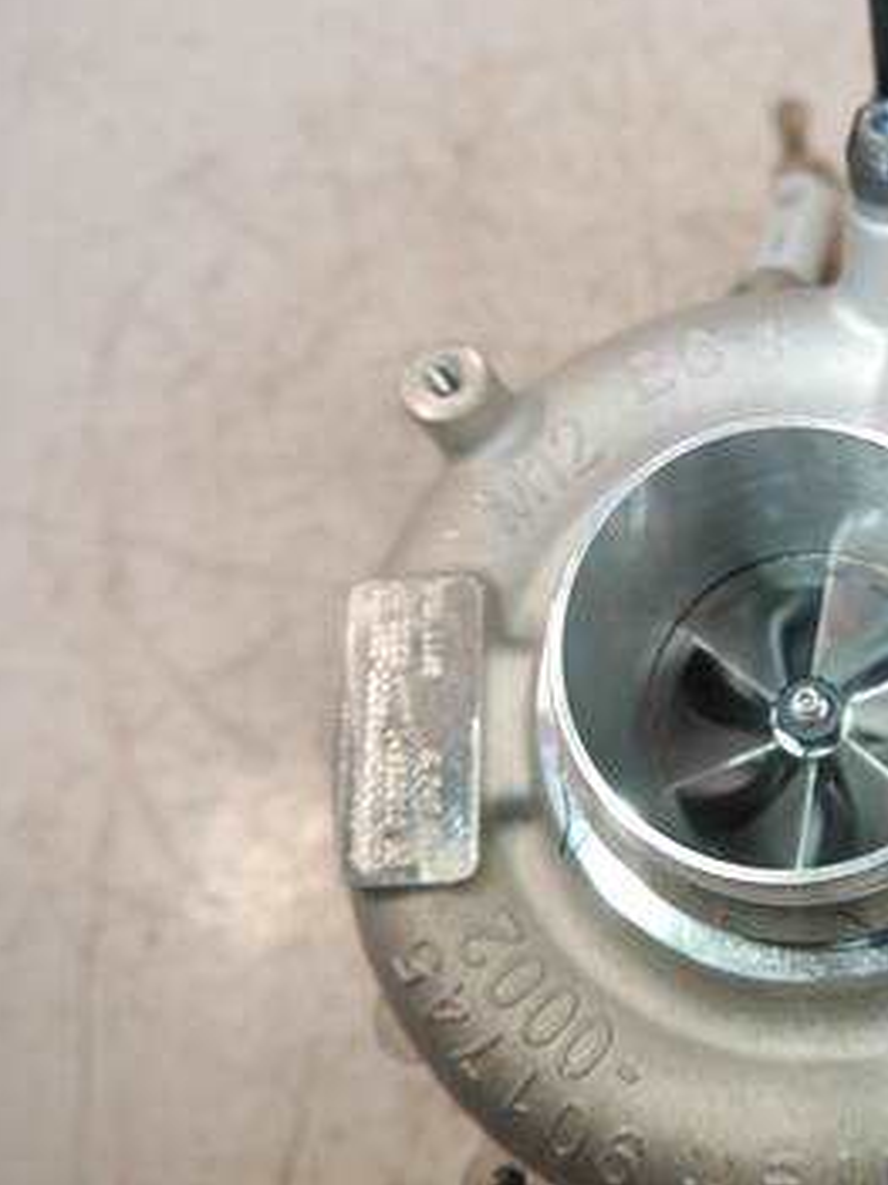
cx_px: 783
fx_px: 1403
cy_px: 581
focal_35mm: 41
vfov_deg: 45.8
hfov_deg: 33.4
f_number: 3.5
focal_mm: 15
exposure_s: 1/60
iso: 320
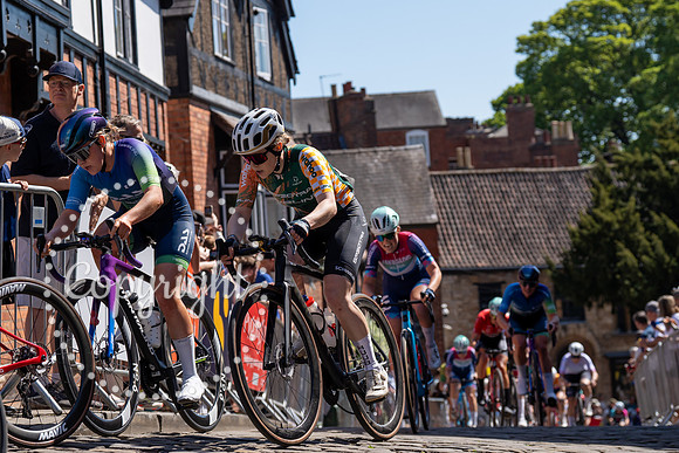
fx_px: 1704
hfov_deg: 22.5
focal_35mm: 90
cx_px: 274
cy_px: 161
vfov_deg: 15.1
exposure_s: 1/1600
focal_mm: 70
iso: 100
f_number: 4
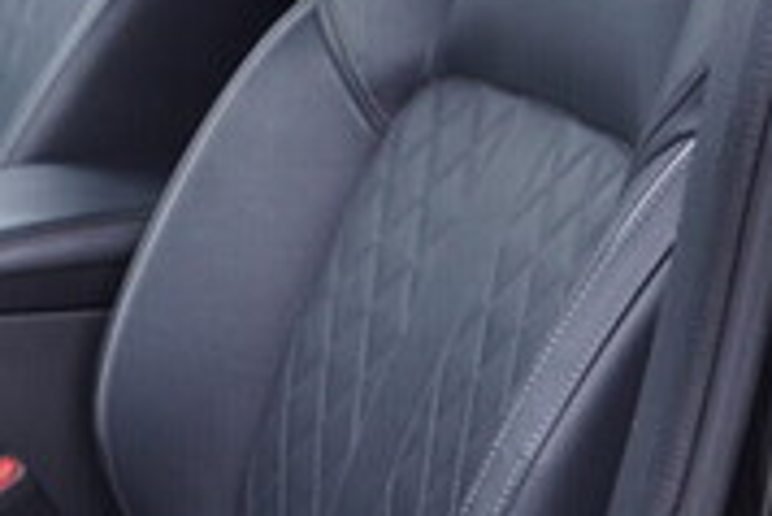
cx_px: -269
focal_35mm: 111
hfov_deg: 17.2
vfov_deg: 12.4
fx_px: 2382
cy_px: 176
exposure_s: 1/40
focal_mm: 24
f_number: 2.8
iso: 160
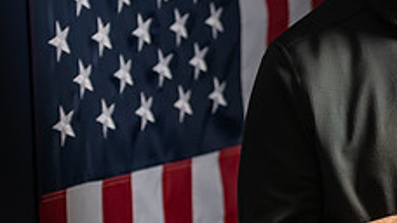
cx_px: 421
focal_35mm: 244
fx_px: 2567
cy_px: 67
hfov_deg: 8.8
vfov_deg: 5.0
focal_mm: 85
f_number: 3.5
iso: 640
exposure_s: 1/160
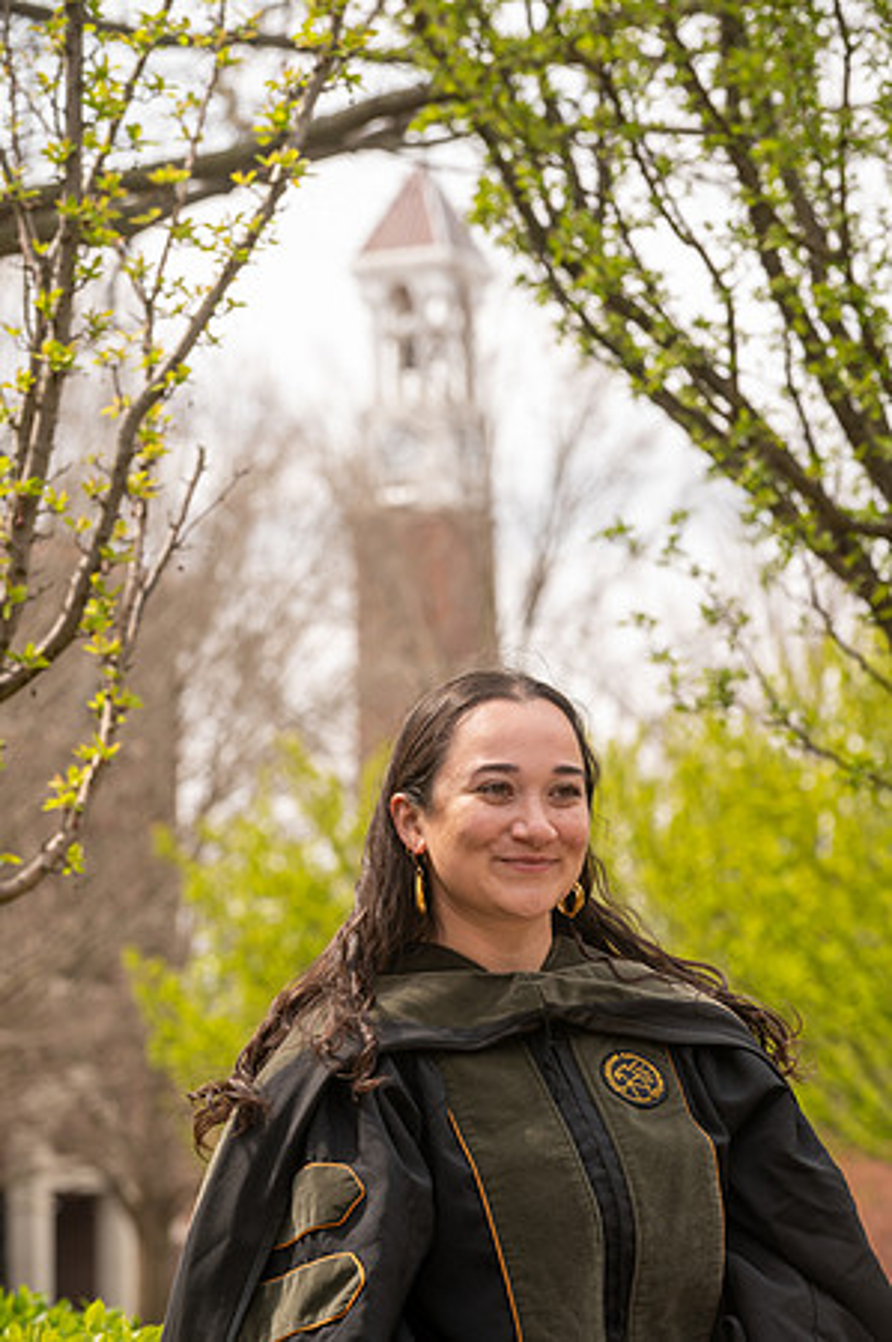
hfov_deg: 10.5
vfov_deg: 15.8
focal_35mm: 130
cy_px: 671
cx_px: 446
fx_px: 4842
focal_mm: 130
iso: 125
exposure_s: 1/100
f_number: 7.1
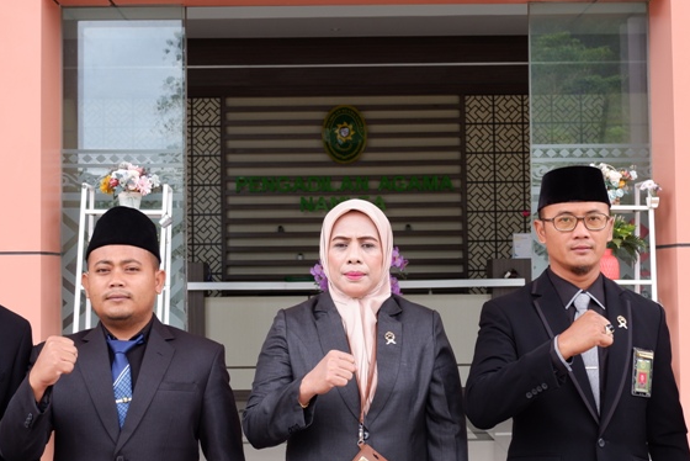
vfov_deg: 25.5
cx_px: 349
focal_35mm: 53
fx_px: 1016
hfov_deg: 37.5
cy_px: 242
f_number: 4
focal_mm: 19.7
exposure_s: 1/90
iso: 200
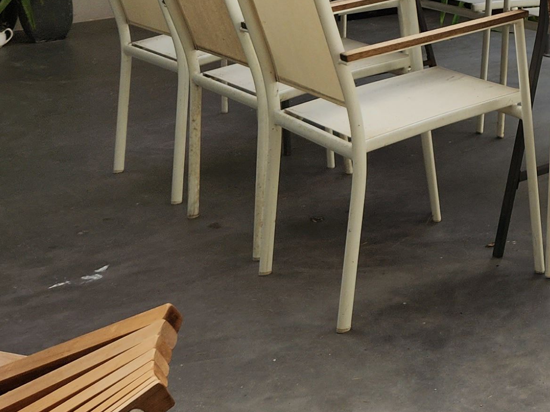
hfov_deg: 22.3
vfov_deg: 17.7
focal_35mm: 79
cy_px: -90
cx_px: 702
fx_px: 1255
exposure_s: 1/607
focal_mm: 5.4
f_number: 1.8
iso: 20
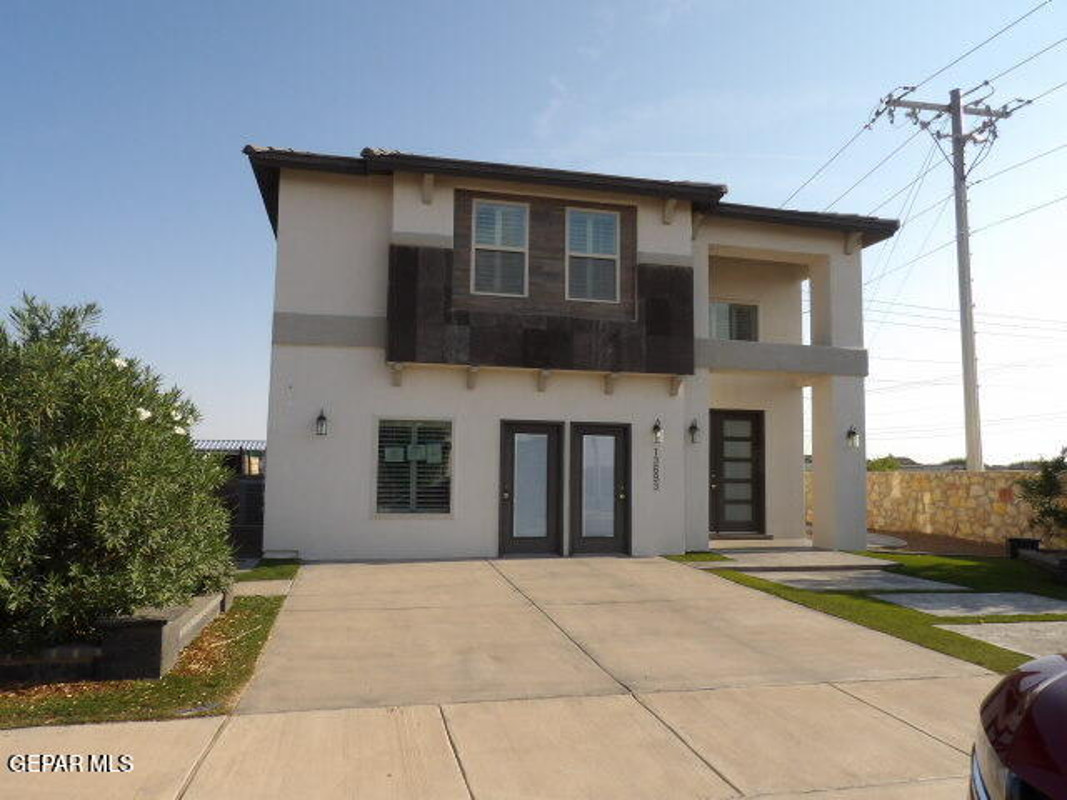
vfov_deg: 56.8
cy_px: 400
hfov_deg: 71.6
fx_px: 740
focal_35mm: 24
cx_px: 534
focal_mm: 4.3
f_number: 5.6
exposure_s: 1/360
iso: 100
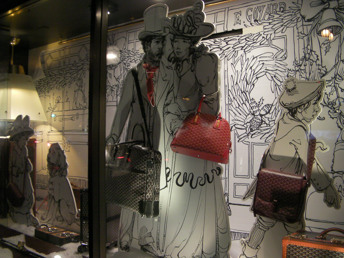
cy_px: 129
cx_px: 172
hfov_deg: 49.0
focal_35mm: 38
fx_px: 378
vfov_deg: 37.7
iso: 193
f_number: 3.5
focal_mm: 6.8
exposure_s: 1/30
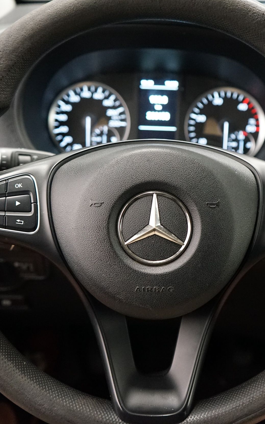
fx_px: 497
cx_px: 164
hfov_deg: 29.8
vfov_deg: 46.2
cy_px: 212
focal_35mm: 43
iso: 5000
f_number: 3.5
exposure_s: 1/60
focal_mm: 28
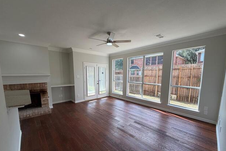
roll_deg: +0.4
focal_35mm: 15
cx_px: 112
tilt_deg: -7.3
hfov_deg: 100.4
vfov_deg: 77.0
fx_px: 94
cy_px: 85
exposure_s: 1/154
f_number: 2.2
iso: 40
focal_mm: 2.22
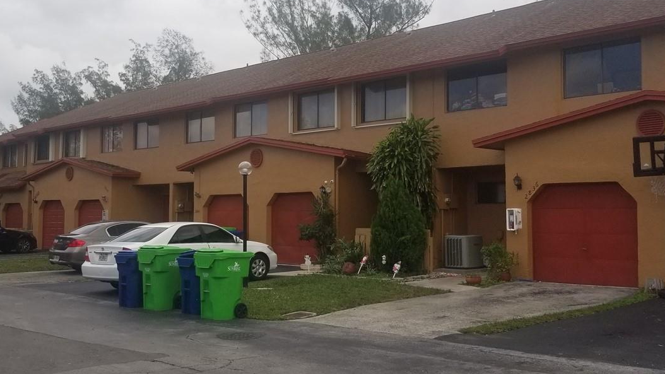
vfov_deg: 27.7
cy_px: 187
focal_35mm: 43
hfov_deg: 47.2
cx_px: 290
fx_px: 758
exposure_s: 1/1648
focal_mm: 4.25
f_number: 1.7
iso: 50
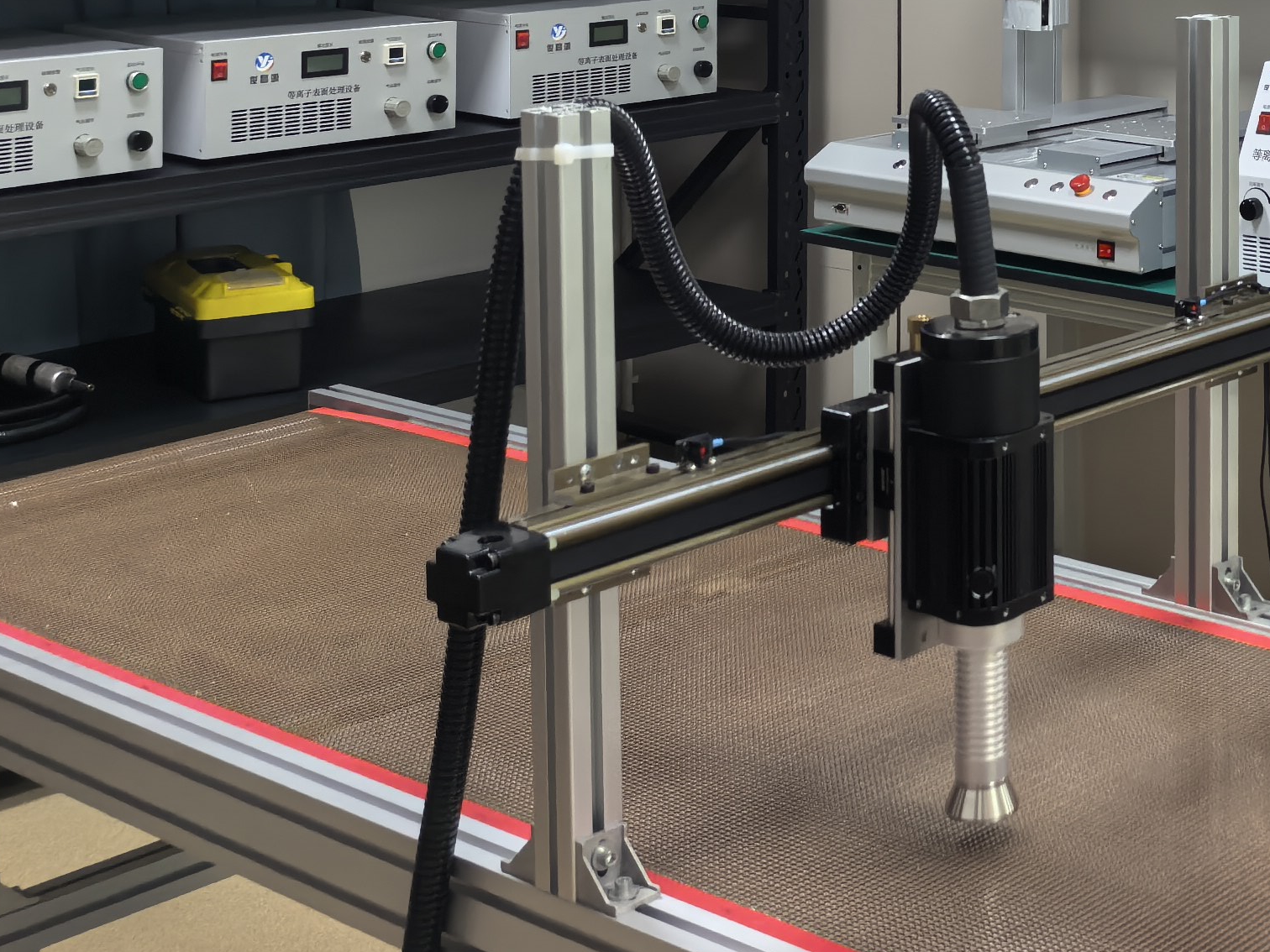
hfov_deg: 27.8
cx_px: 1308
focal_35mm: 65
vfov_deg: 21.1
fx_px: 2385
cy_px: -167
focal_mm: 5.75
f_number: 1.4
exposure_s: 1/1597
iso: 1600
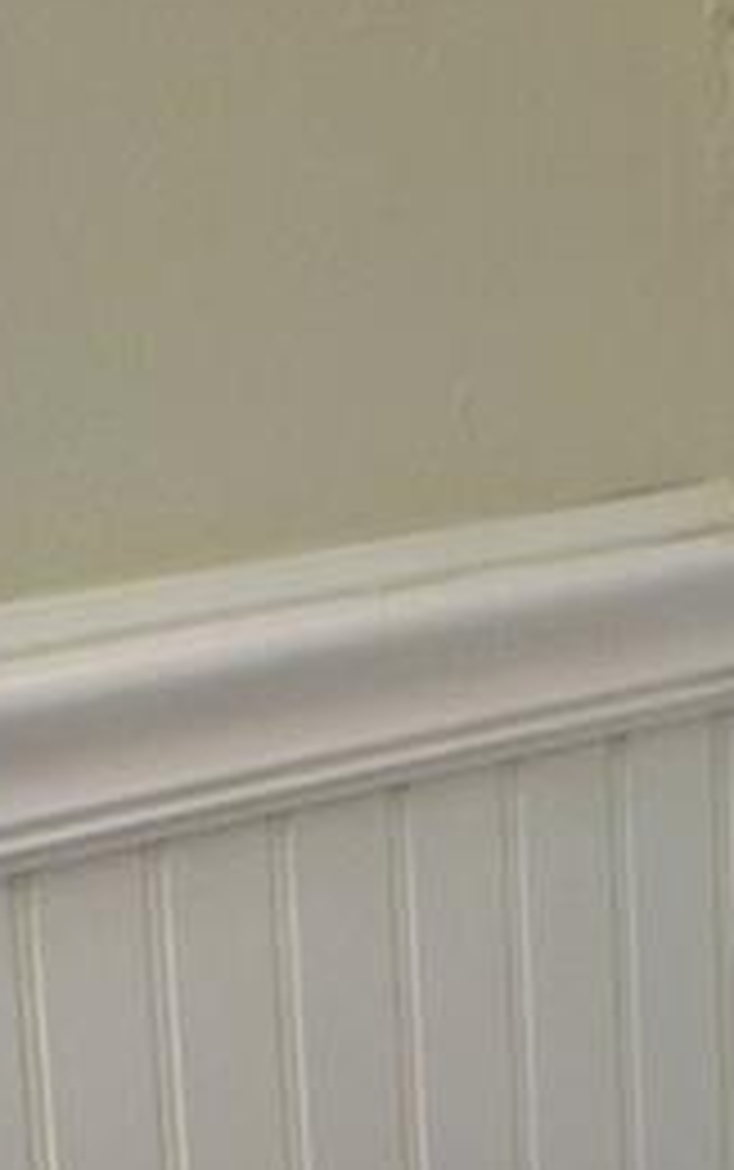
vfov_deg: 11.7
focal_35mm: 176
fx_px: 5632
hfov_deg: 7.3
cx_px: 1169
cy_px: 1305
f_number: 4
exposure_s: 1/60
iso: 400
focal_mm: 25
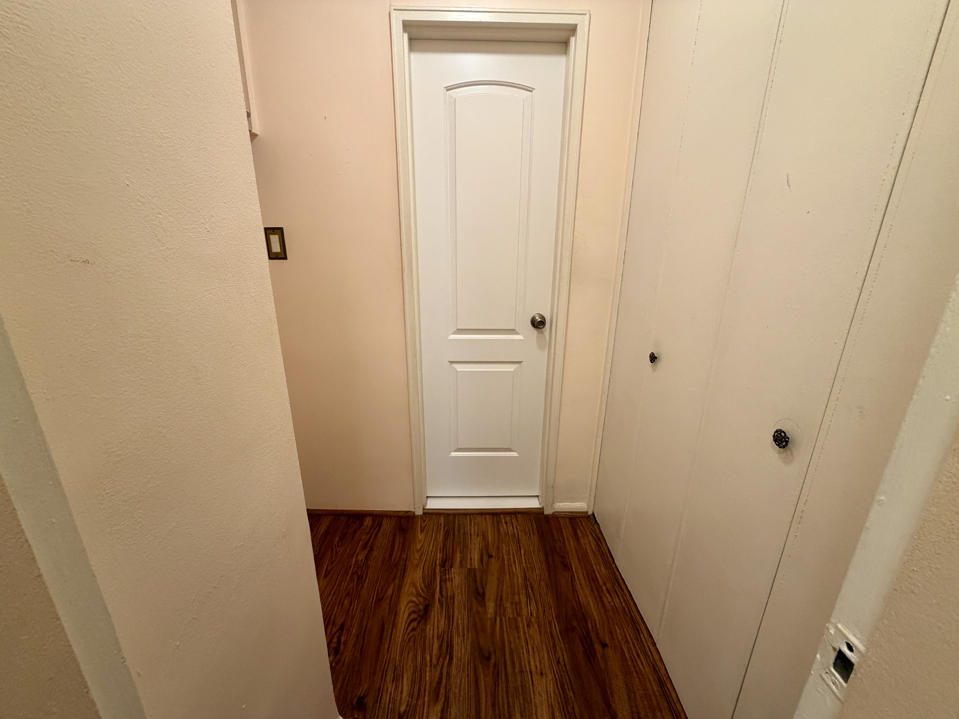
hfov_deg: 102.1
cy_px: 360
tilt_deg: -16.9
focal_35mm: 14
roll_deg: -0.4
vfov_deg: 85.7
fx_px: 388
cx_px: 480
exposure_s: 1/60
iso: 200
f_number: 2.2
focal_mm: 2.22
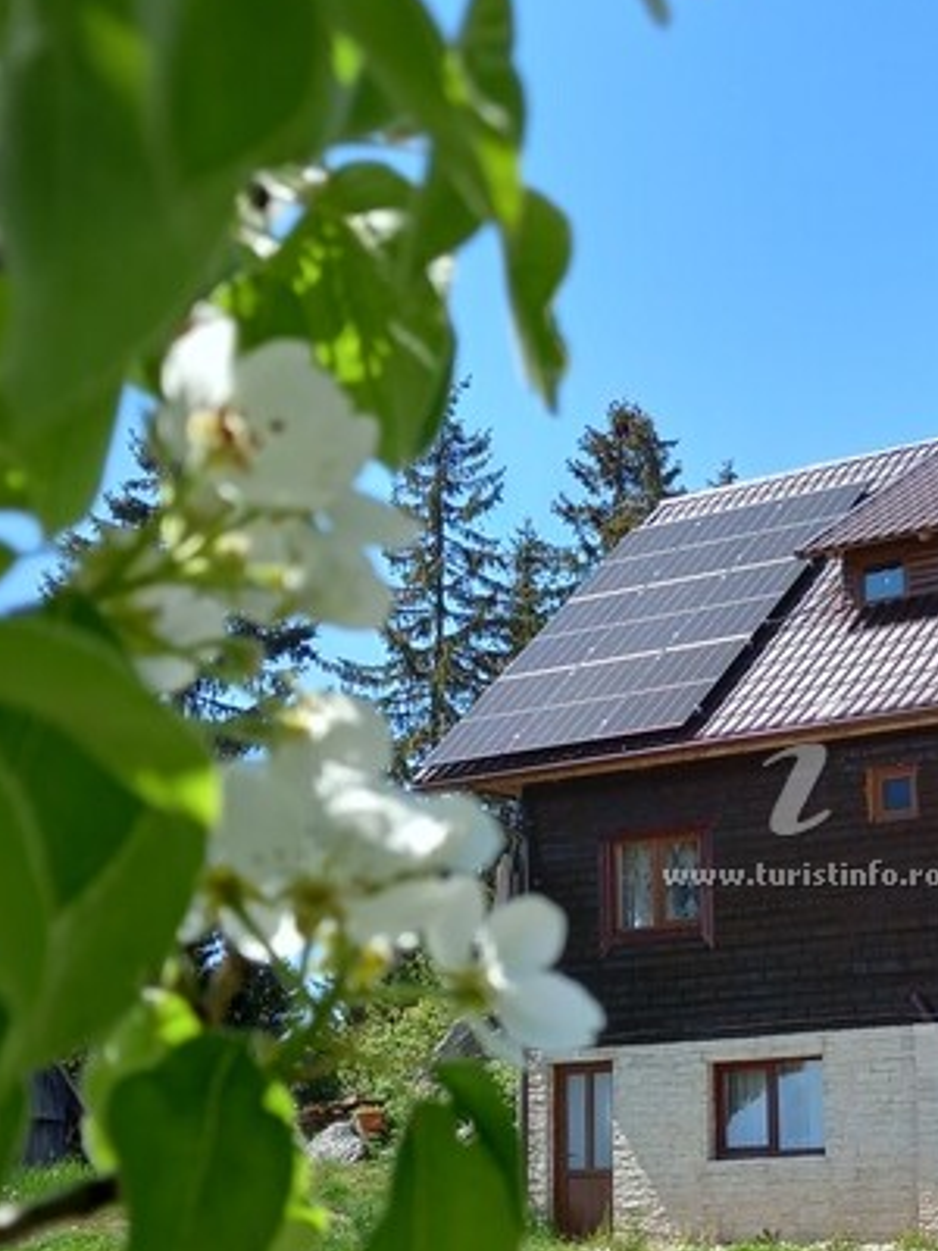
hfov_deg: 22.6
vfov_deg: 30.2
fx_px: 2312
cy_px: 757
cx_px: 772
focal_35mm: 64
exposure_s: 1/429
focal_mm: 4.6
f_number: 2
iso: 25
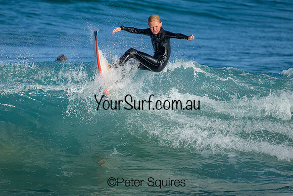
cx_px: 129
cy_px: 103
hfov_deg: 2.2
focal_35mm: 941
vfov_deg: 1.5
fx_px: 7659
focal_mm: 800
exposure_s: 1/2000
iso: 450
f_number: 8
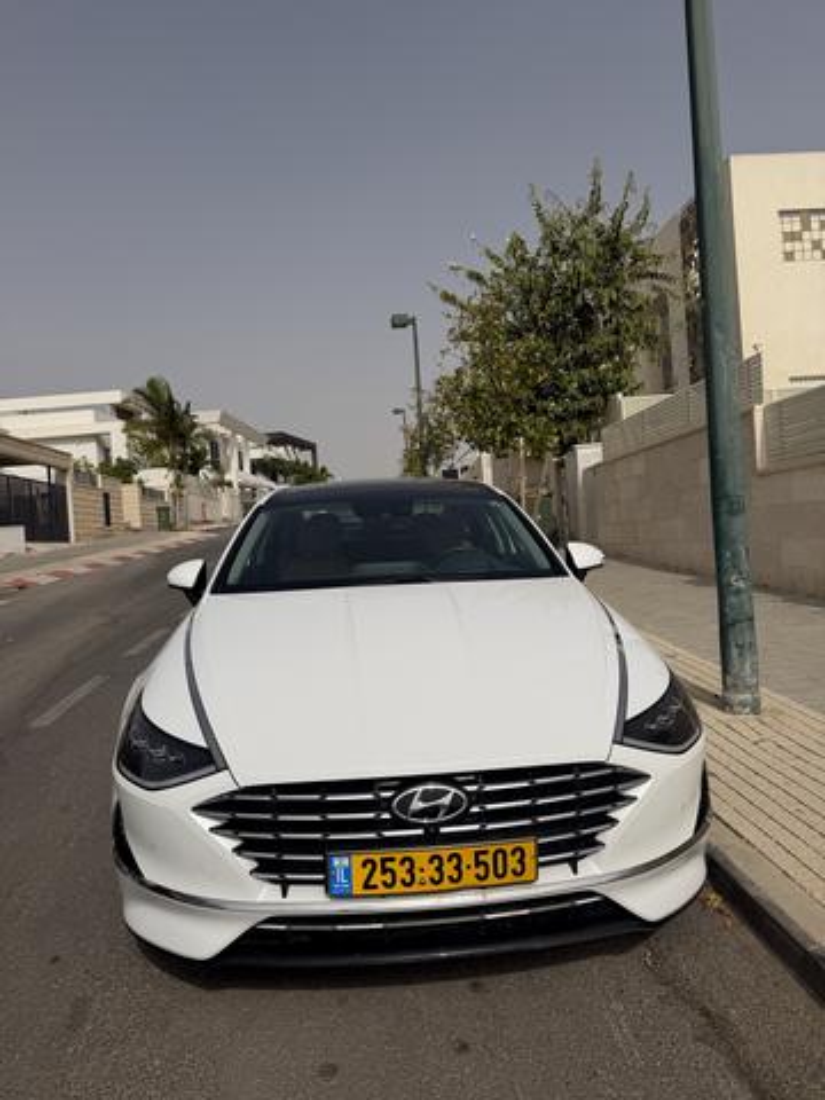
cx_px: 412
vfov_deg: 71.6
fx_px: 763
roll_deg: +4.0
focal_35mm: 24
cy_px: 550
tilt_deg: -0.2
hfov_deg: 56.8
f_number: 1.78
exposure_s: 1/11905
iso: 80
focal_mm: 6.76
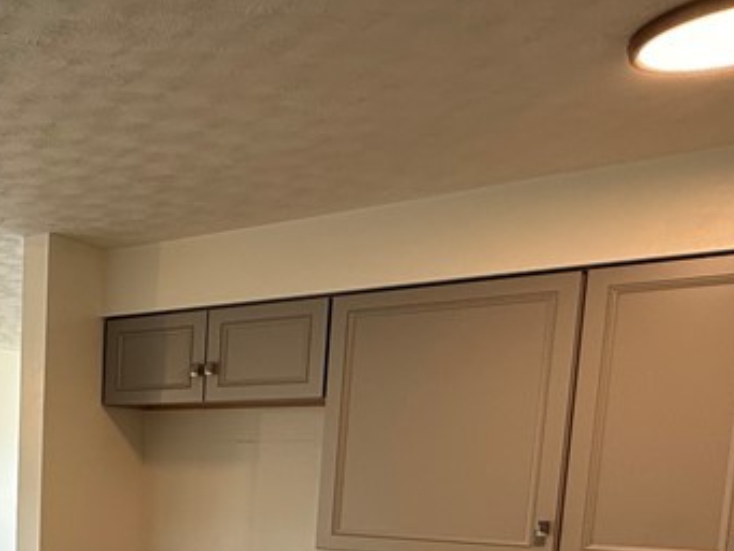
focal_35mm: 42
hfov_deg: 37.7
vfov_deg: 31.5
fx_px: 891
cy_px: 564
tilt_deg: -5.6
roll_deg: -1.5
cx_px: -65
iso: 100
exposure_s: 1/99
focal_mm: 2.22
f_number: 2.2
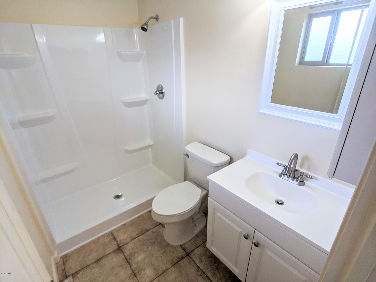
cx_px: 188
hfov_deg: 65.3
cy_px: 141
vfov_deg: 51.4
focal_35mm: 27
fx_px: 293
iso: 64
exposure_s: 1/120
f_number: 1.73
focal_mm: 4.38
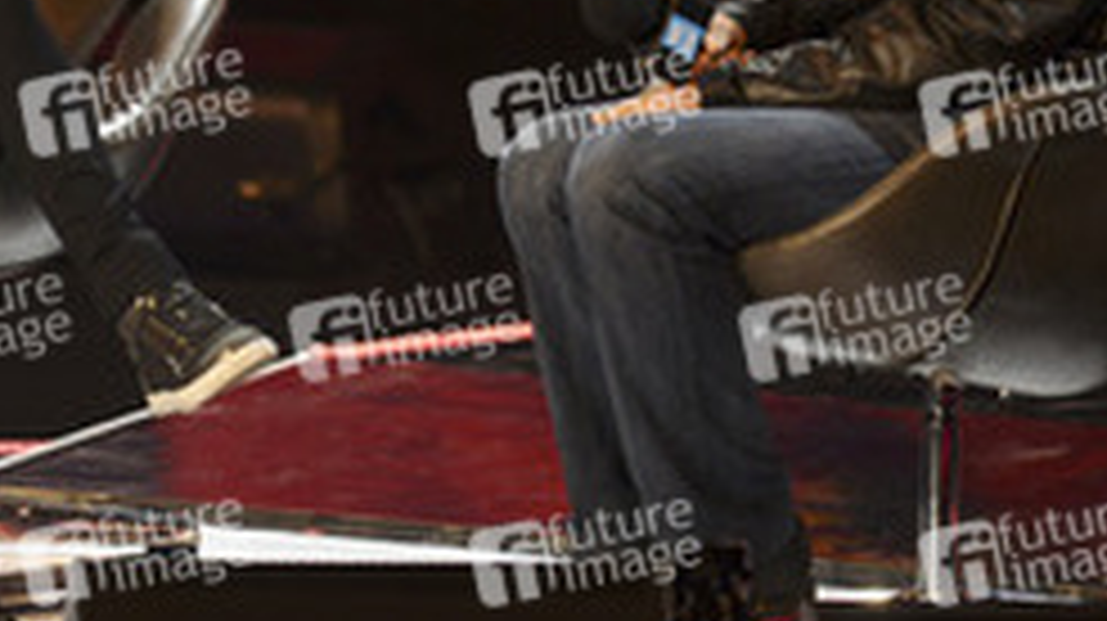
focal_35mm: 863
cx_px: 464
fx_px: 25315
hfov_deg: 2.5
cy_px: -9
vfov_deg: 1.4
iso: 640
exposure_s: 1/200
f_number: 2.8
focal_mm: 300
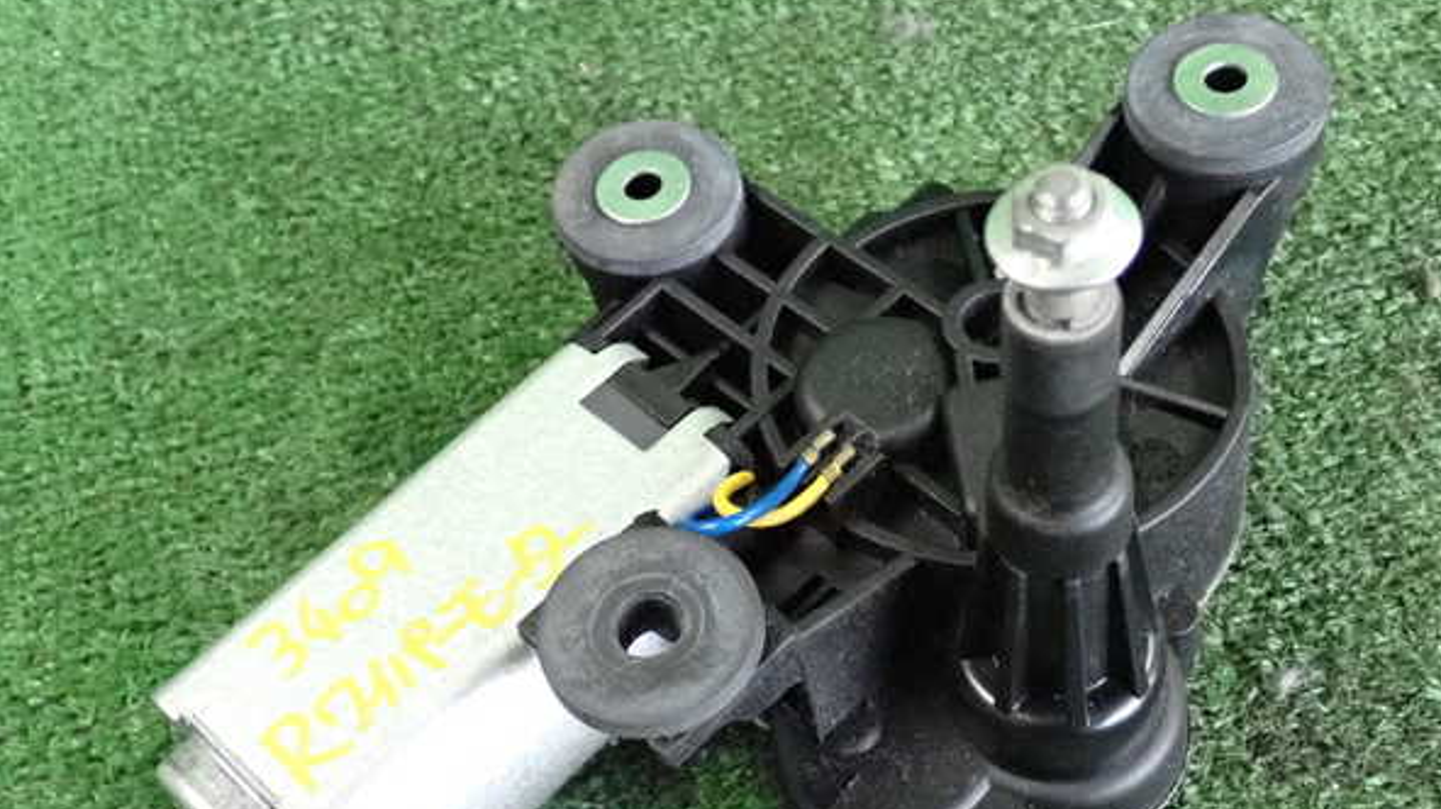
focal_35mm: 52
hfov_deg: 39.9
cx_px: 729
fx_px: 1986
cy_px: 475
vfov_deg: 23.0
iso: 4000
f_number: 3.1
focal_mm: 8.4
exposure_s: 1/125
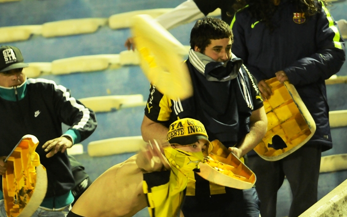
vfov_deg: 1.4
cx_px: 129
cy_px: 137
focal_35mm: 916
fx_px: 8663
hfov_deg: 2.3
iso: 1600
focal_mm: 400
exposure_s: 1/160
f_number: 2.8
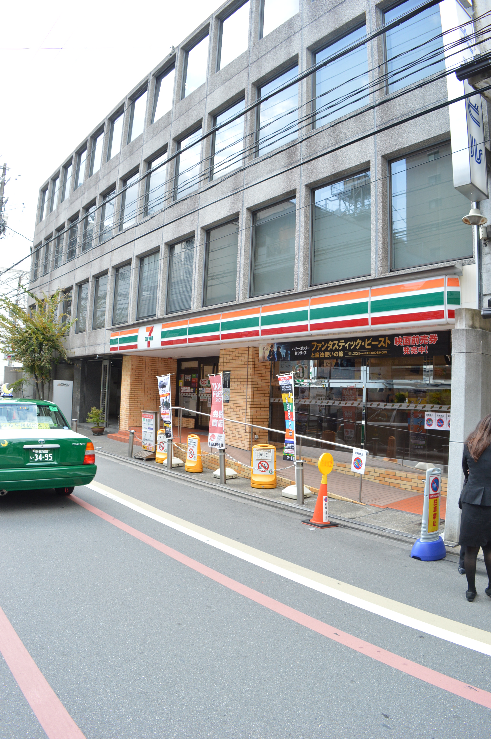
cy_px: 370
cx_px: 246
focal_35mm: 27
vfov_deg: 67.4
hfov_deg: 47.8
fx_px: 553
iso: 400
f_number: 6.3
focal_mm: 18
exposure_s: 1/160
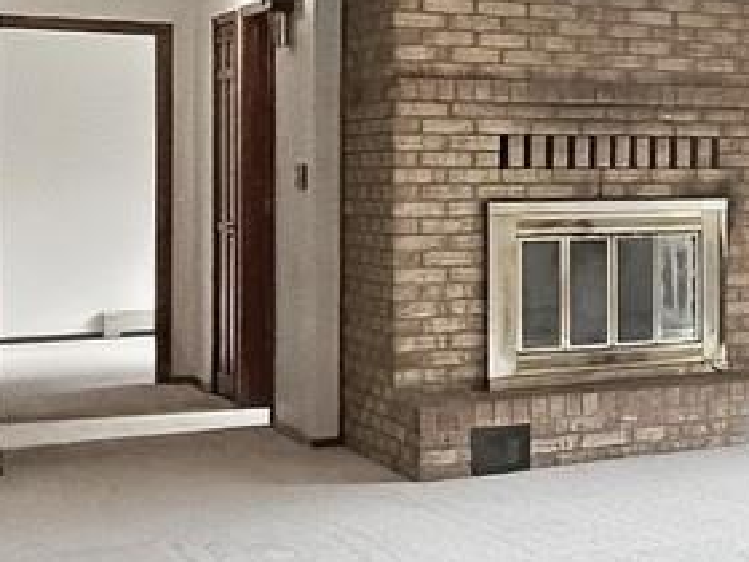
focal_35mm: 80
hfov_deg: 17.5
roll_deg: +0.8
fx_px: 1731
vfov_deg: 18.3
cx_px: 1493
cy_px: 136
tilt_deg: +1.0
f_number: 2.2
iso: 125
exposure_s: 1/120
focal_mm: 2.2
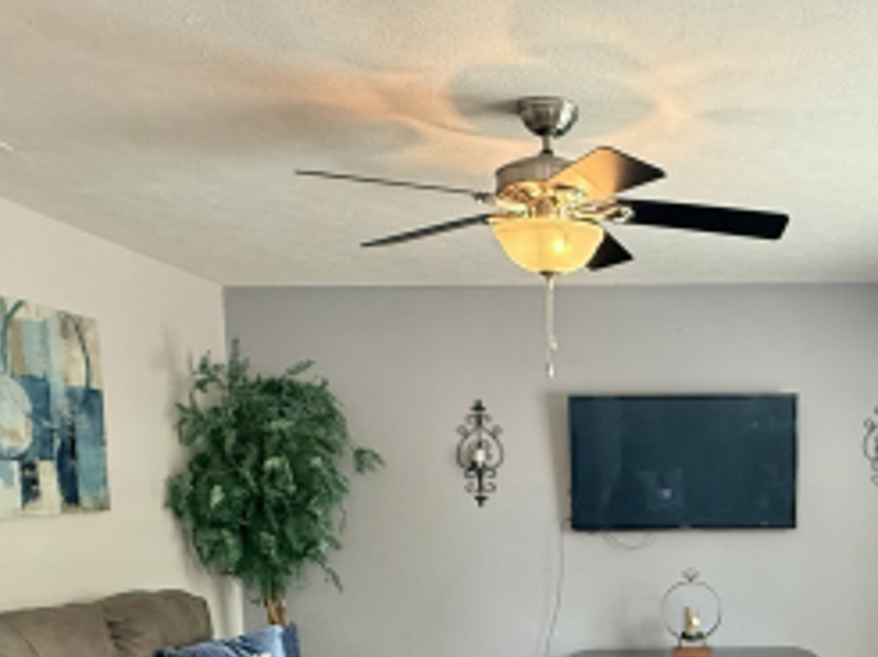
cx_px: 716
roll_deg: +1.5
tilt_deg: -4.4
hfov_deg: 46.2
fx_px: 963
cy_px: 568
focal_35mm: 38
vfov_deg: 35.8
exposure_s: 1/120
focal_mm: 2.22
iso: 400
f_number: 2.2
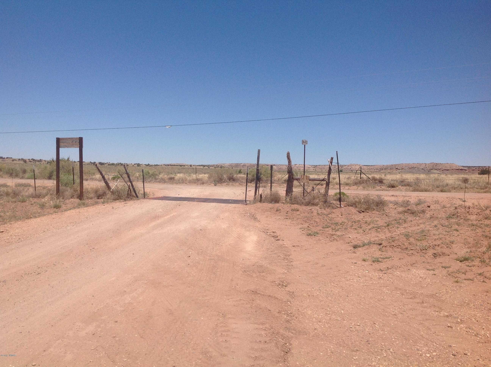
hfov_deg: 52.7
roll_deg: -1.6
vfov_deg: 40.6
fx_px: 496
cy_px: 184
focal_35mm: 35
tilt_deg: -4.8
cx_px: 246
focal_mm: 4.28
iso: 50
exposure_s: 1/3030
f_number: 2.4
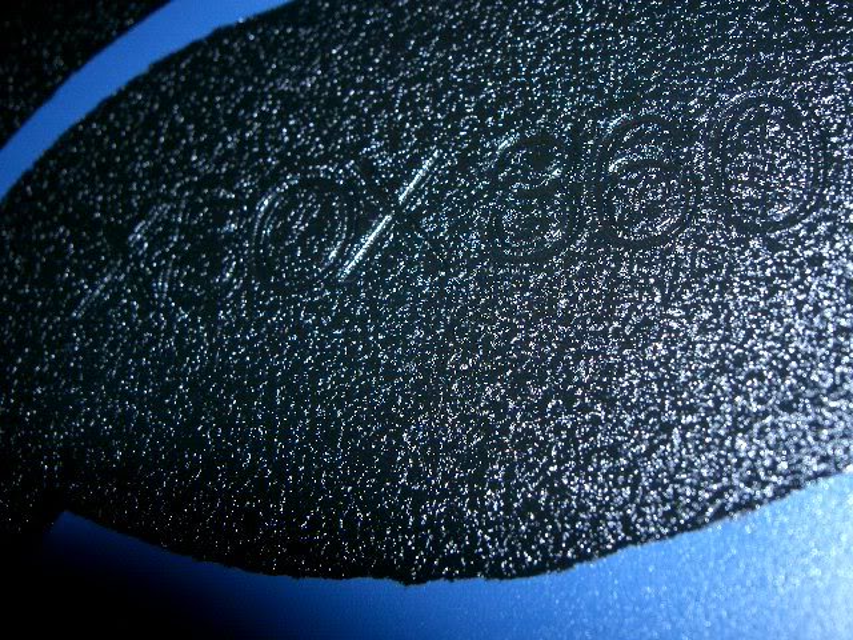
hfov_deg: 47.9
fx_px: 961
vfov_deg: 36.8
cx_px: 426
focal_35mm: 39
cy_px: 320
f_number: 4.8
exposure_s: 1/50
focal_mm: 8
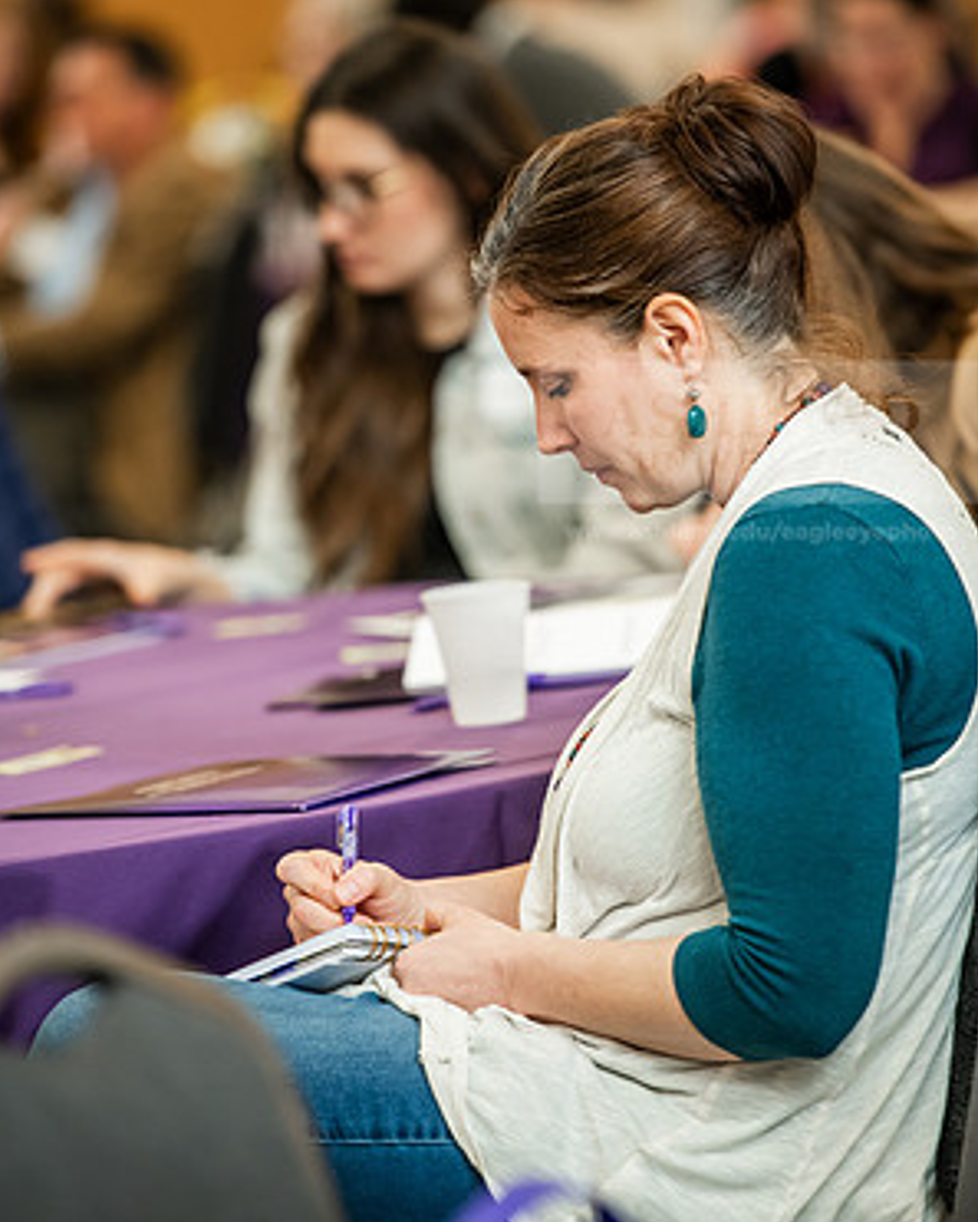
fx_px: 7812
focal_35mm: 216
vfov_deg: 8.9
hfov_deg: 7.2
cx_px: 487
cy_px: 567
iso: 1600
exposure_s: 1/125
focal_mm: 190
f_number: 3.2
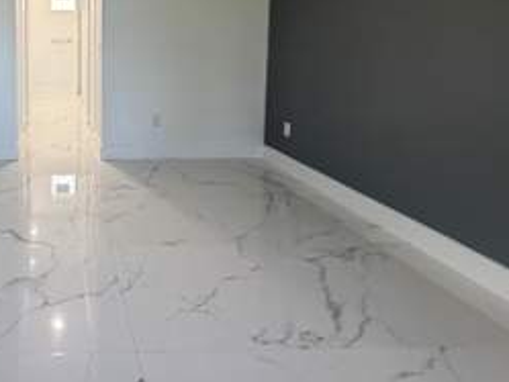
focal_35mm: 27
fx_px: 397
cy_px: 67
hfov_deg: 57.7
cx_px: 67
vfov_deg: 48.0
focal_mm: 2.22
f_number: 2.2
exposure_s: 1/120
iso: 320
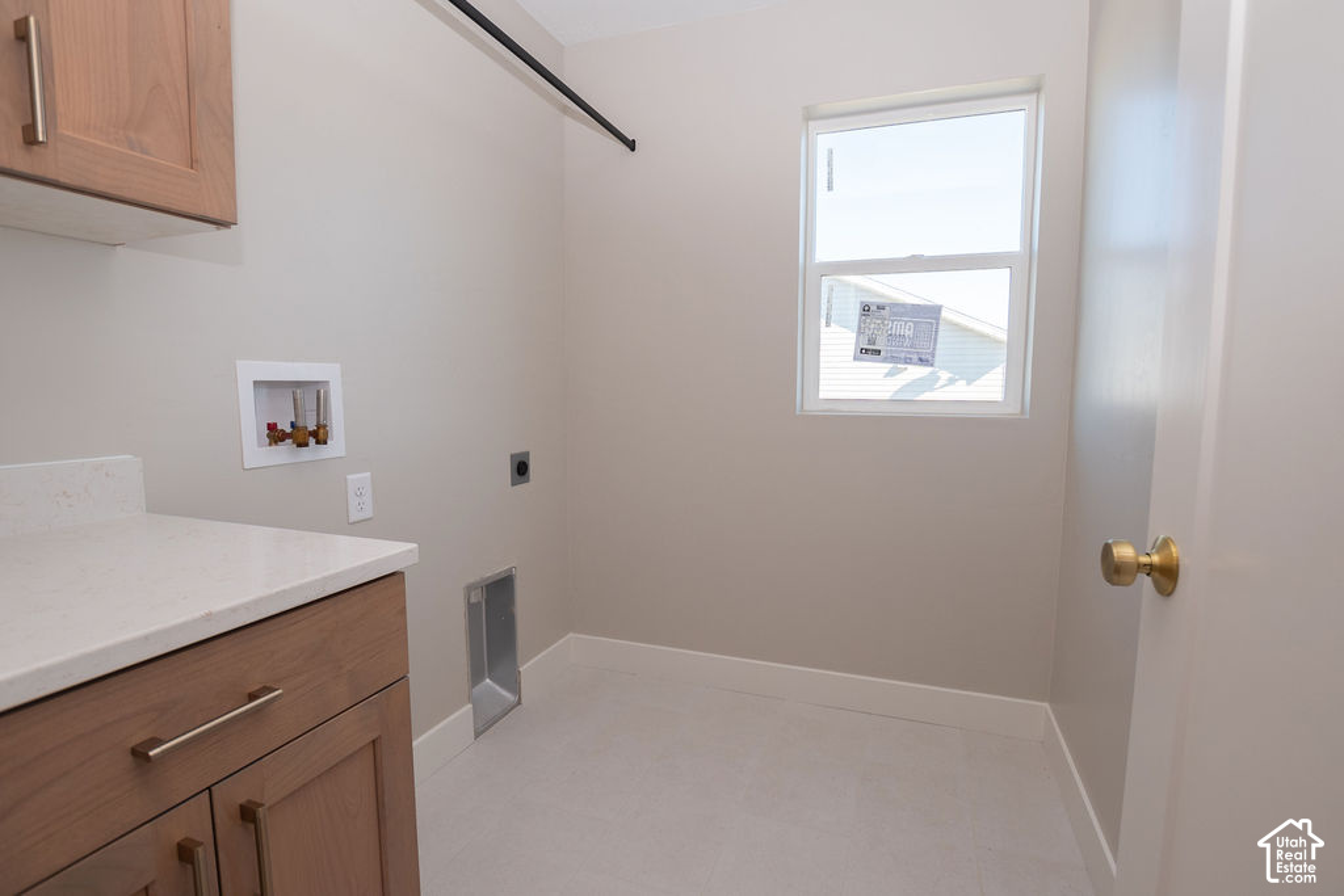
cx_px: 672
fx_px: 609
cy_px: 448
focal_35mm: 16
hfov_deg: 95.7
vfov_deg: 72.7
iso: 125
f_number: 4
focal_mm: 10
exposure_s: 1/200
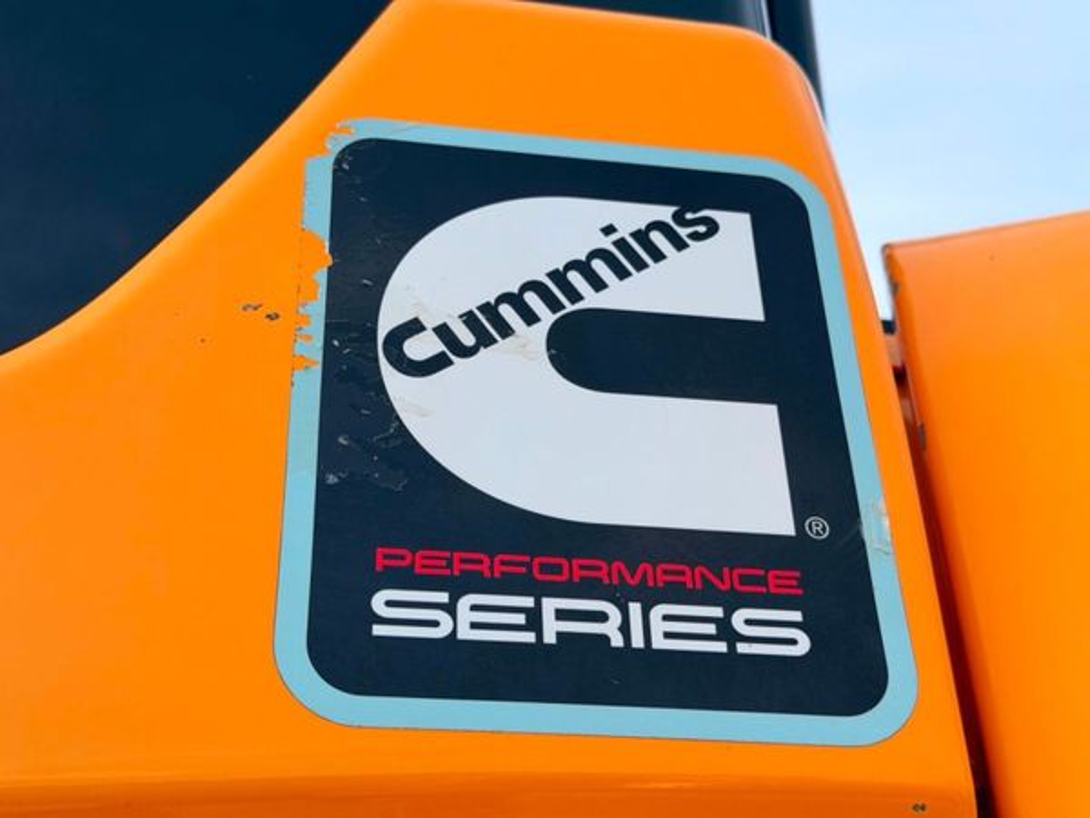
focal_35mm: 48
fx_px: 1511
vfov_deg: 30.3
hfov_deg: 39.7
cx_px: 545
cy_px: 409
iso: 64
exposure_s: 1/1980
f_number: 1.78
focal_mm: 6.76
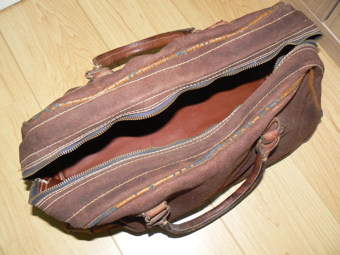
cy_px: 128
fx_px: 354
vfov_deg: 39.7
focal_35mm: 36
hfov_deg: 51.4
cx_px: 170
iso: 100
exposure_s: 1/30
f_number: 2.8
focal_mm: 6
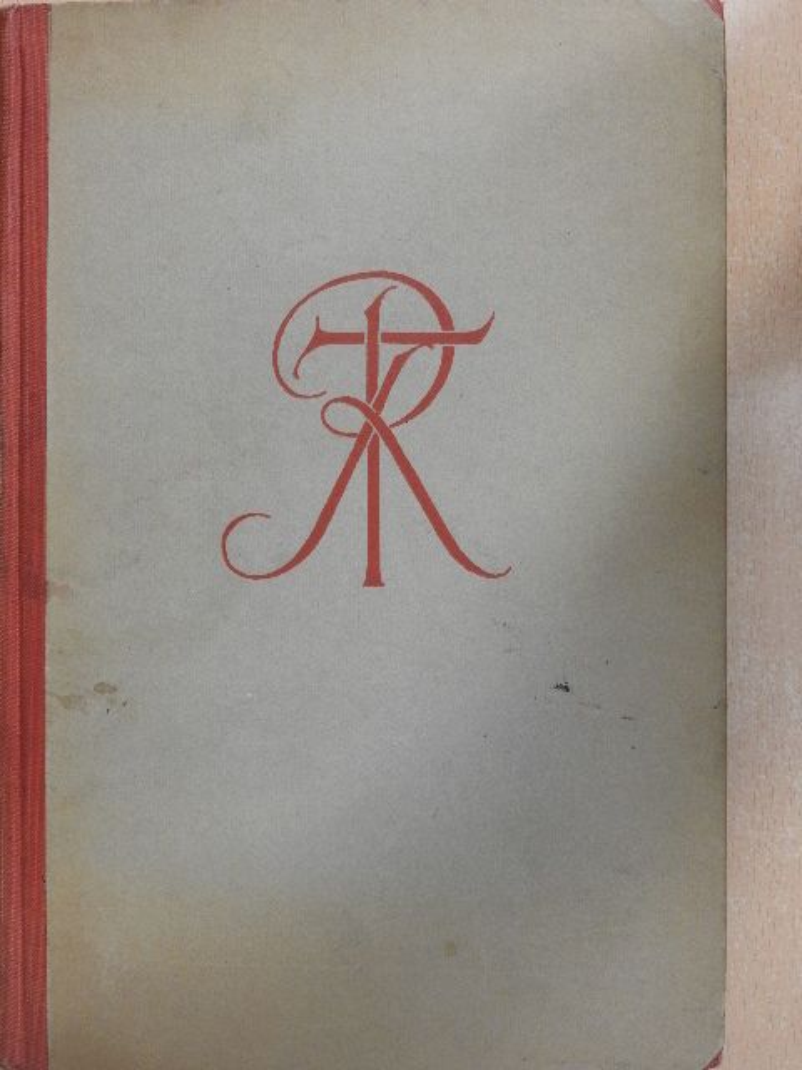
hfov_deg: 29.1
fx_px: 1545
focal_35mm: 50
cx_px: 401
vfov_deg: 38.2
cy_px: 535
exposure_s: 1/8
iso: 400
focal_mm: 9
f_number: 4
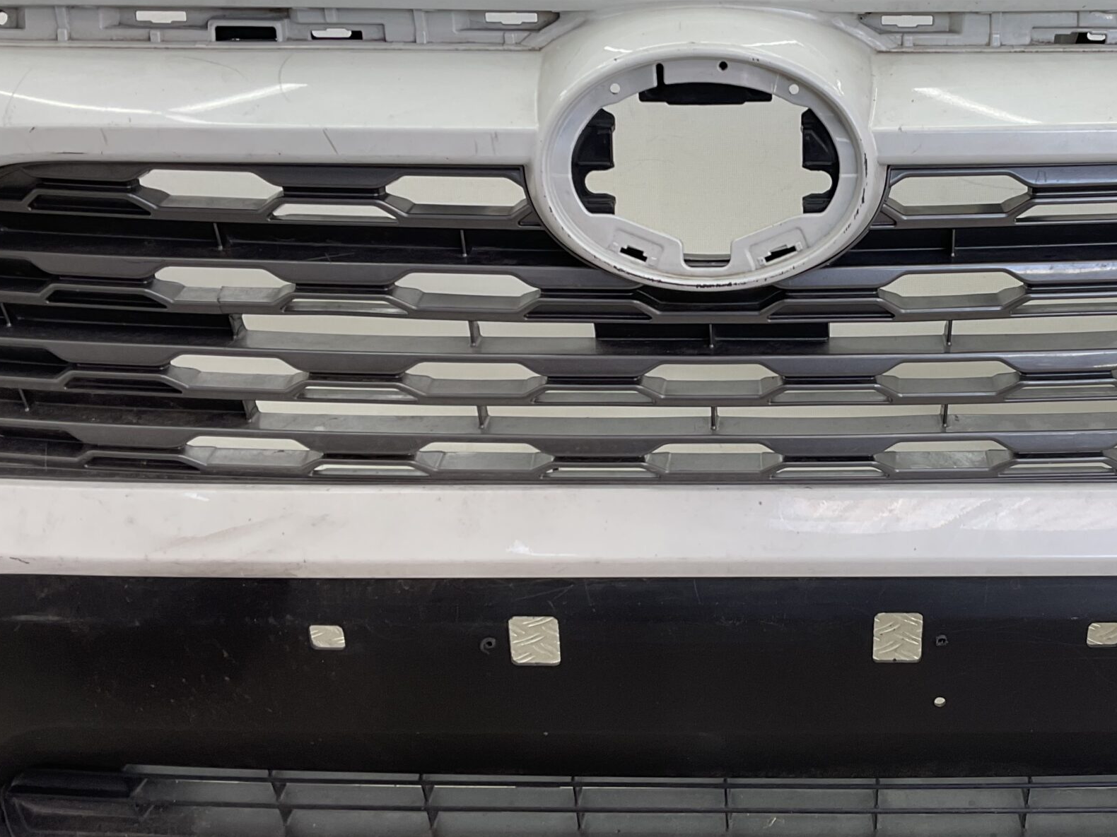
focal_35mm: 47
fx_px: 1517
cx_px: 794
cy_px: 348
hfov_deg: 39.7
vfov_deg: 30.8
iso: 20
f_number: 1.8
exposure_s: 1/120
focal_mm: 3
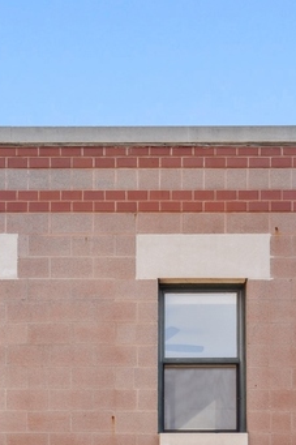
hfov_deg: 12.2
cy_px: 535
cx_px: -9
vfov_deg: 17.6
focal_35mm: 111
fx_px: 1370
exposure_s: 1/50
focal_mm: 35
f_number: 8
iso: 320
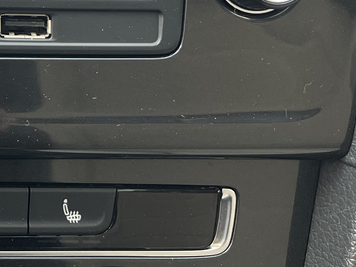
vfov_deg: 15.1
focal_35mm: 91
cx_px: -161
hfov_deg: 19.2
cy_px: -131
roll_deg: -3.5
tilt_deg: -23.6
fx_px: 936
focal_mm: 5.1
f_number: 1.6
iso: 80
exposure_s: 1/121
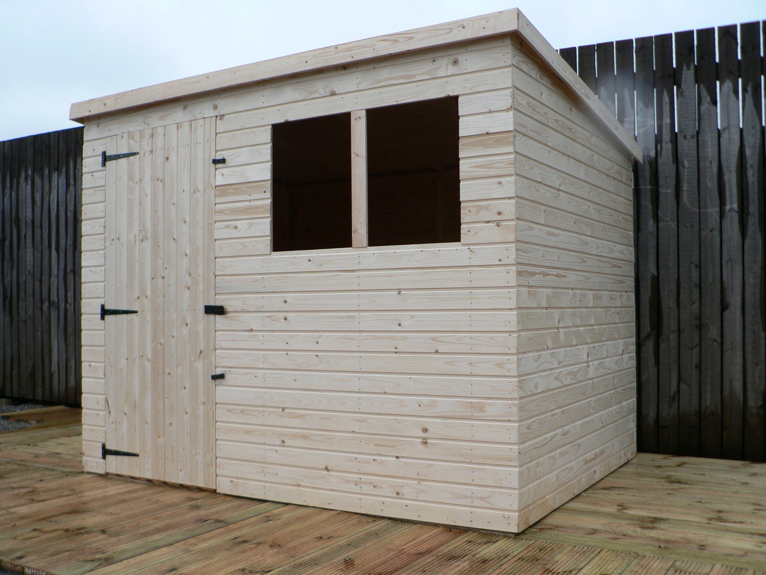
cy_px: 288
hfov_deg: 51.4
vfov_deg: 39.7
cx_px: 383
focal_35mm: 36
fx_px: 797
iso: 80
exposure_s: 1/60
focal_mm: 6
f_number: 2.8
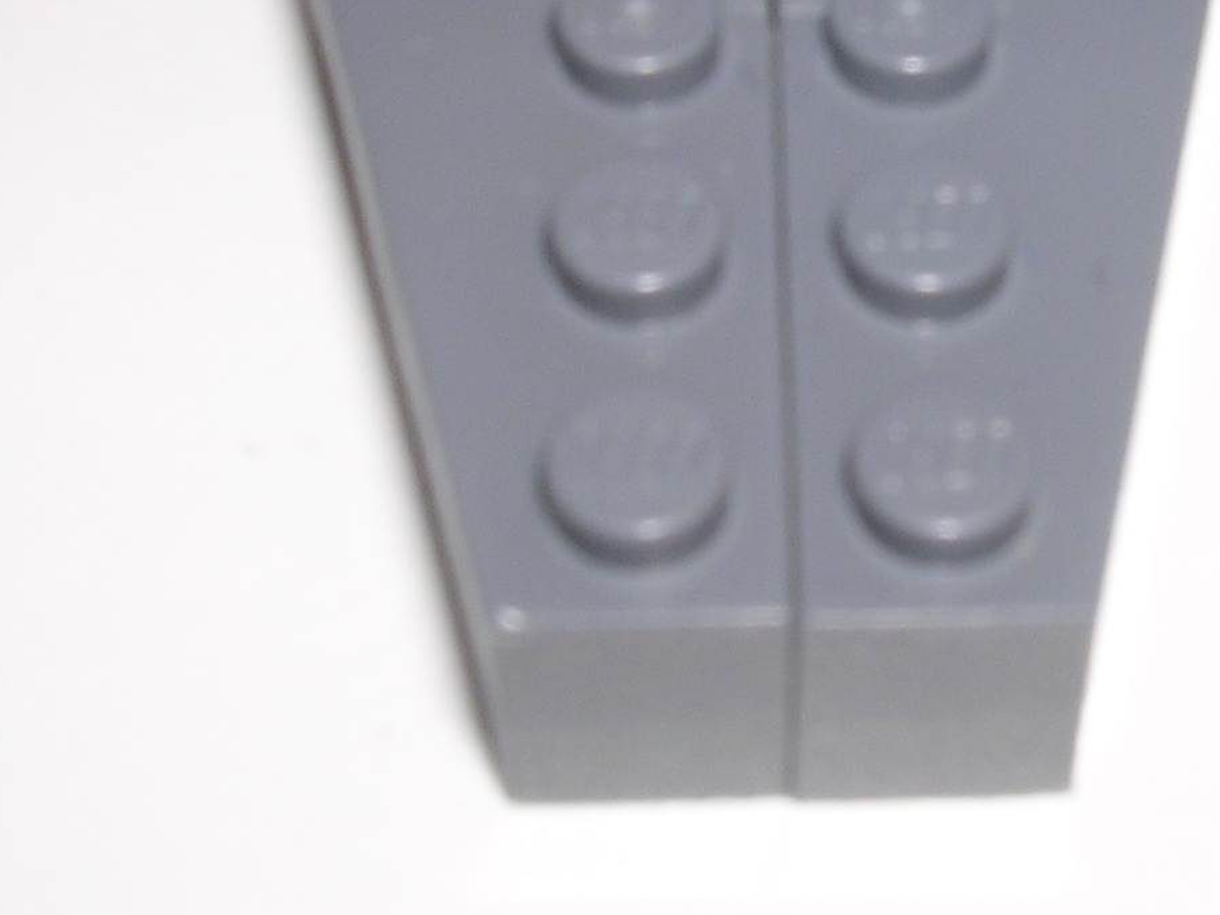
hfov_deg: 22.6
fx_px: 3031
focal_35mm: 86
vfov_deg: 16.9
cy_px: 40
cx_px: 898
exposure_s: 1/60.1
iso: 100
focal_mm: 5.8
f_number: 5.6
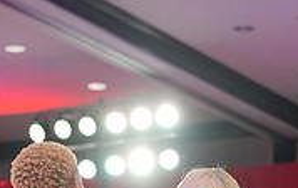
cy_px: 431
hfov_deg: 9.0
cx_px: 187
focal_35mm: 232
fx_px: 1888
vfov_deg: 5.5
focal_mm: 70
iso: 4000
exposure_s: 1/400
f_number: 4
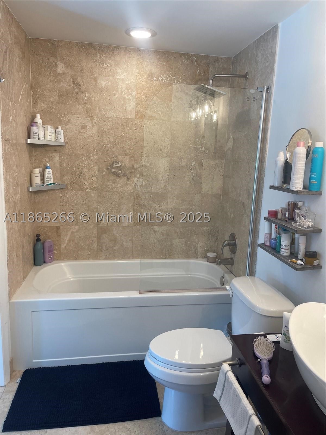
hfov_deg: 53.1
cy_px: 218
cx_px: 163
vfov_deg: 67.3
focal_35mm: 26
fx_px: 326
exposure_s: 1/120
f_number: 1.6
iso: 100
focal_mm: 5.1
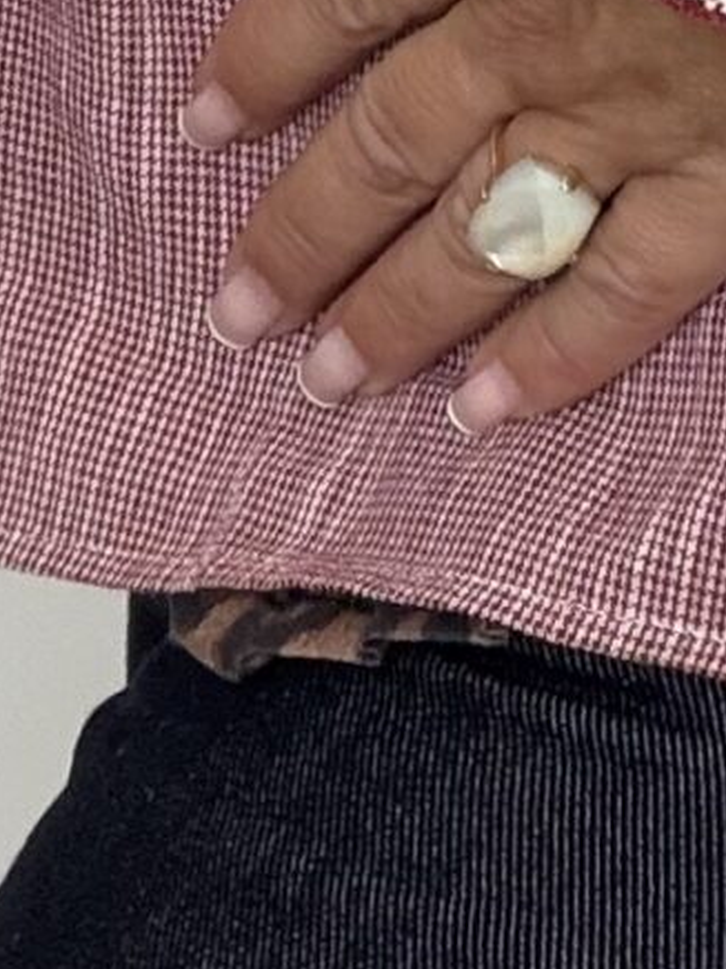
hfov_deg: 8.4
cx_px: 804
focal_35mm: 176
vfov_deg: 10.3
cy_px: -976
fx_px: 4922
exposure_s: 1/100
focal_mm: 2.71
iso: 64
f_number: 1.9
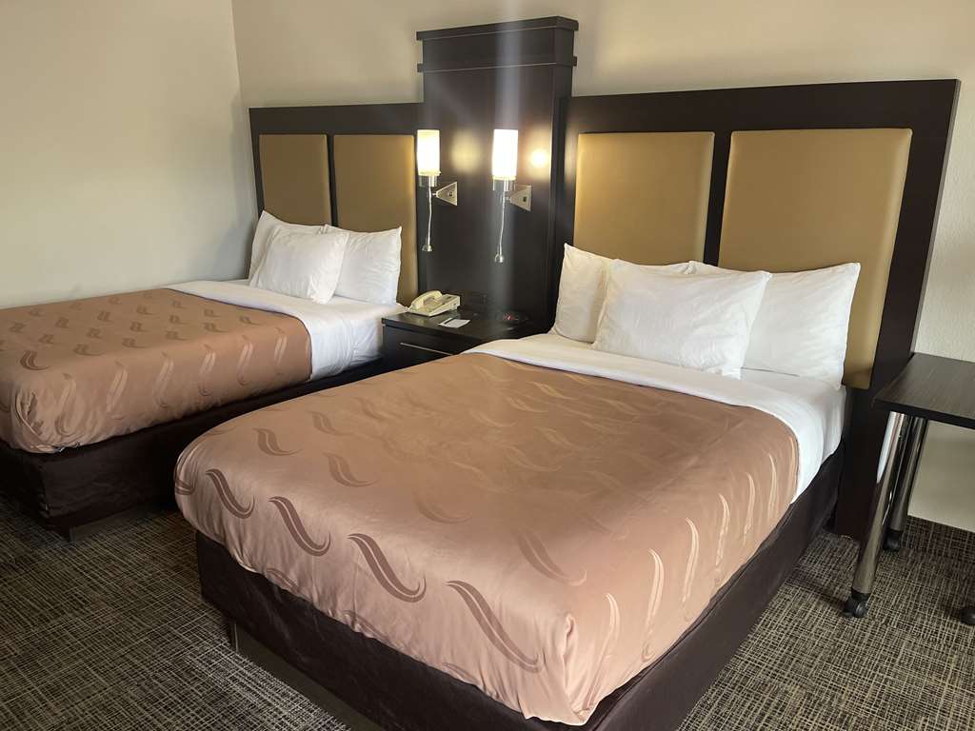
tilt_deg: -16.5
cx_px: 488
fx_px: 732
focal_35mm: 26
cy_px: 366
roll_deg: -0.4
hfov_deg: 67.3
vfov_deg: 53.1
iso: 250
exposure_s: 1/60
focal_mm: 5.1
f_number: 1.6
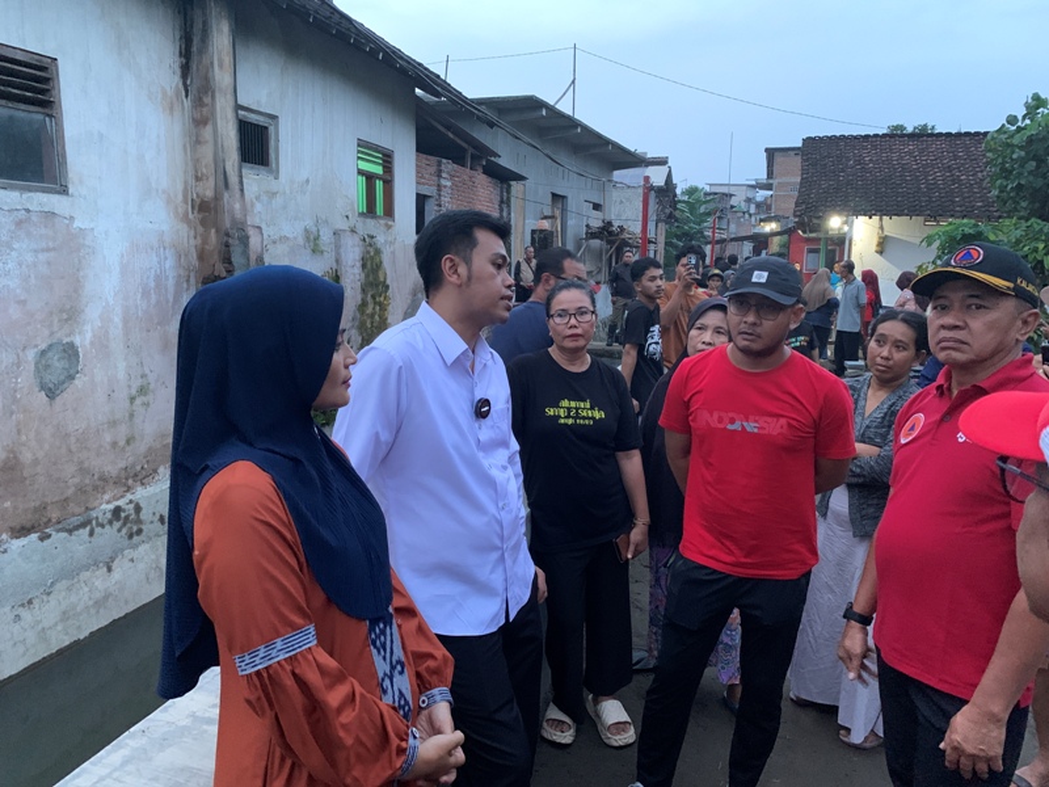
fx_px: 788
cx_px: 524
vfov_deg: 53.1
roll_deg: -0.5
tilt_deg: -7.9
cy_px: 394
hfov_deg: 67.3
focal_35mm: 26
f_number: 1.8
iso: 640
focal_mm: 4.25
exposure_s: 1/25
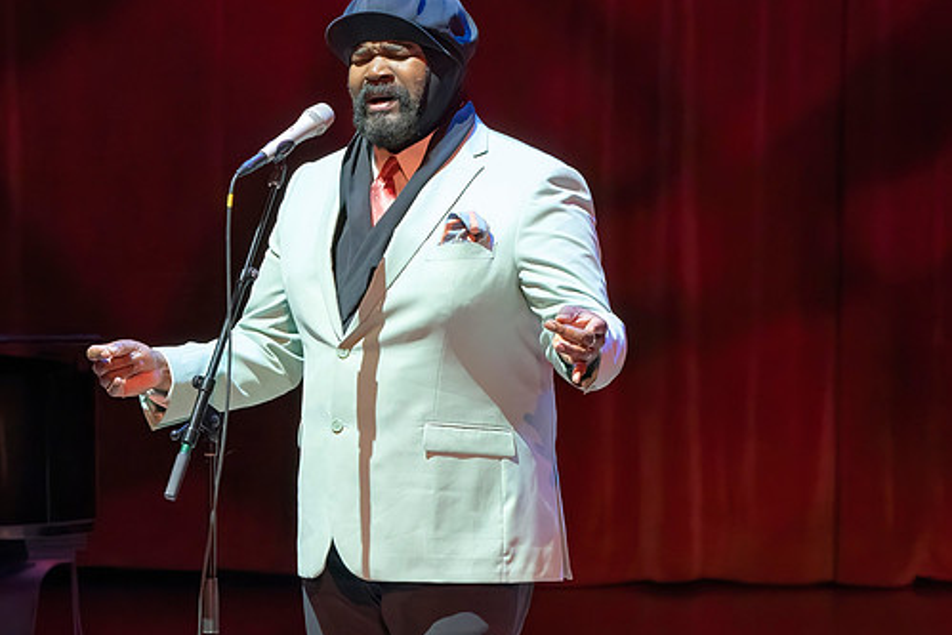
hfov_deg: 3.9
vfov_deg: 2.6
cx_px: 400
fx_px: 13966
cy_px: 518
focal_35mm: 528
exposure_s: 1/250
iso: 6400
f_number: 7.1
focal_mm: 268
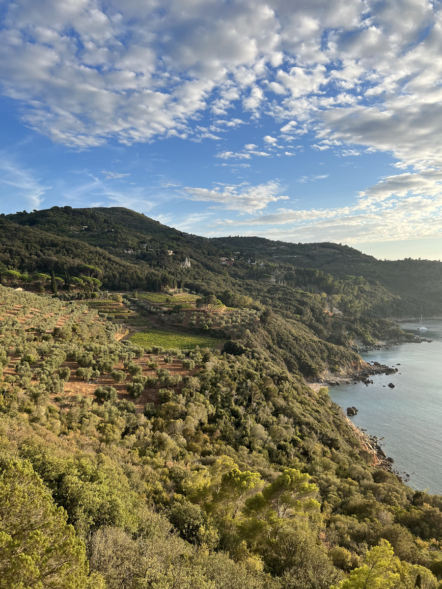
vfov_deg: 67.3
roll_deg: +0.5
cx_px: 221
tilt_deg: -2.5
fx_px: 443
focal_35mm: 26
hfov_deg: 53.1
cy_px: 294
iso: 50
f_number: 1.5
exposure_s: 1/2632
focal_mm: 5.7
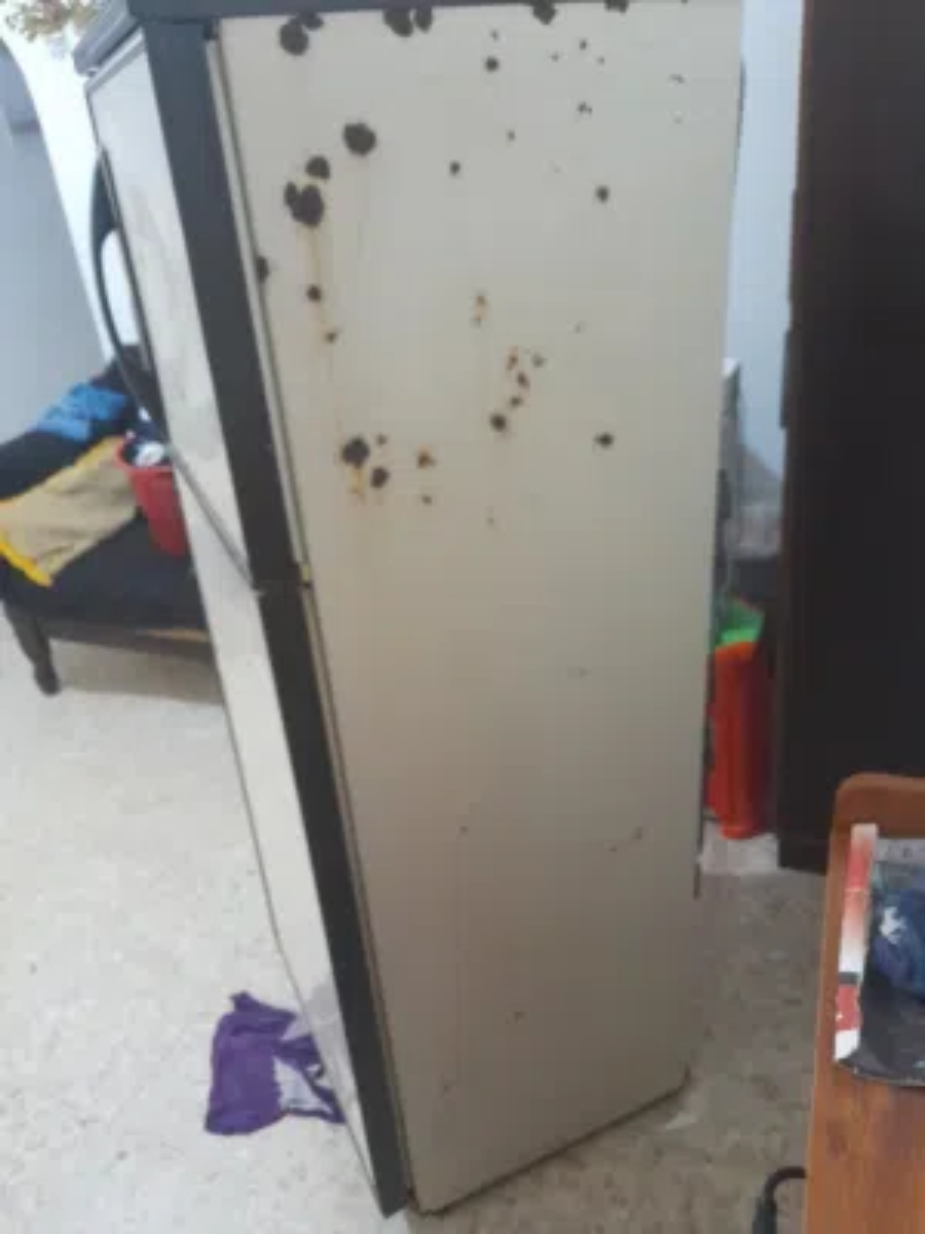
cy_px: 617
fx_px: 891
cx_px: 462
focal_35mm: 25
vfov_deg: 69.4
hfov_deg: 54.9
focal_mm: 4.6
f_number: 2
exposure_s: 1/24
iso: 640
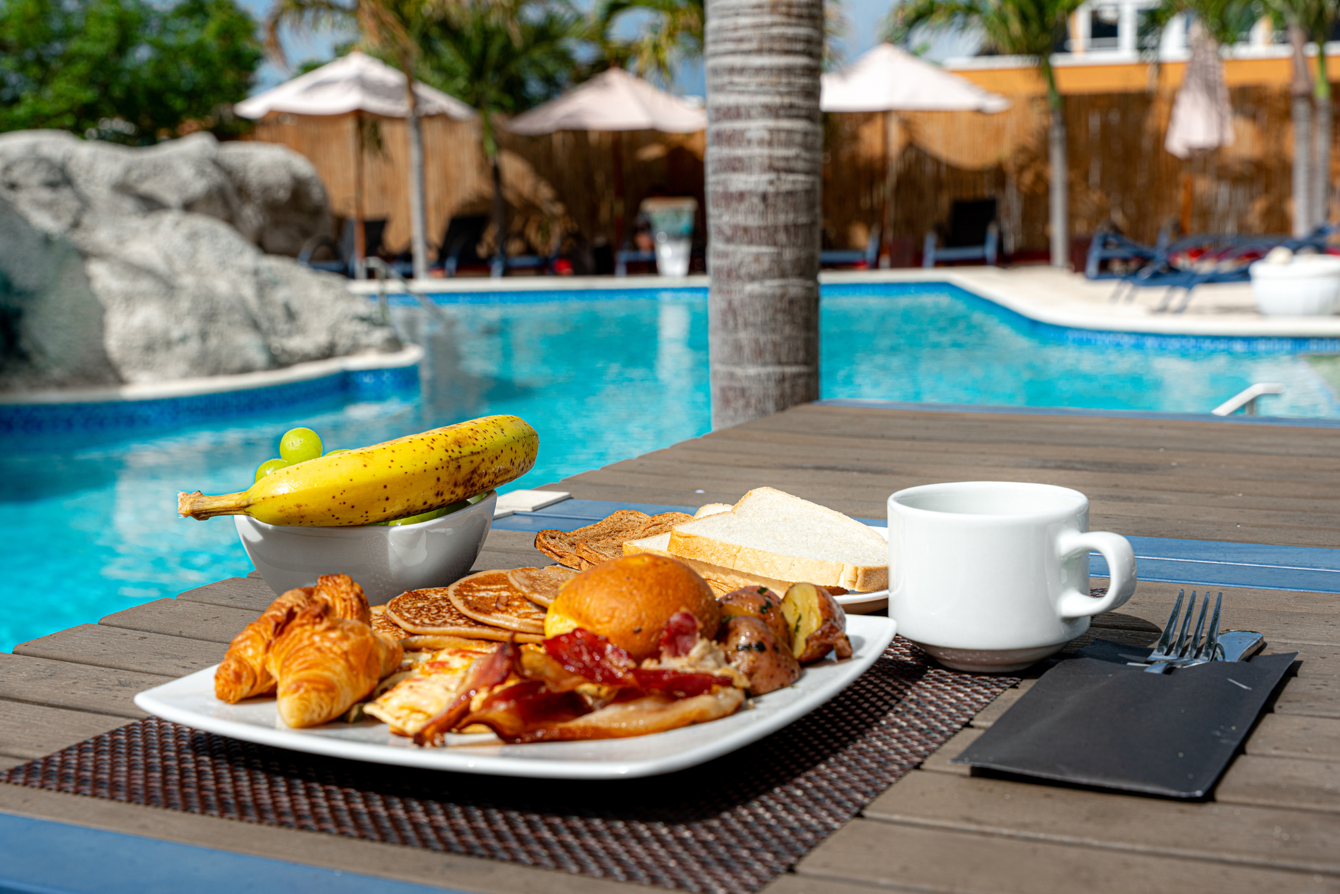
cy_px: 447
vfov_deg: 27.5
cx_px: 670
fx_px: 1828
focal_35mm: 49
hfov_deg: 40.3
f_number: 8
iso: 100
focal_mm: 49.1
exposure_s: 1/500
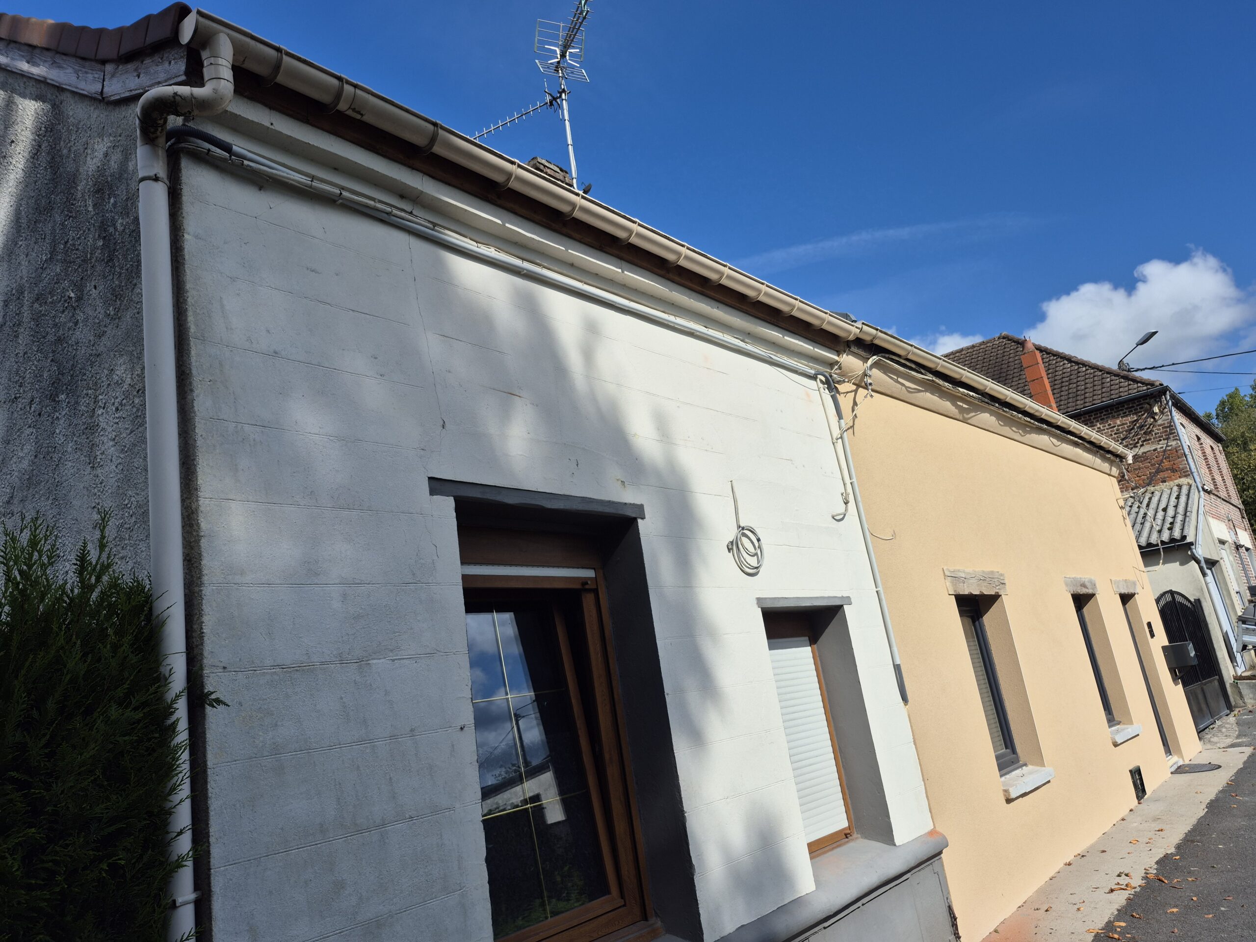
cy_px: 471
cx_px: 628
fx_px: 835
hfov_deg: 73.9
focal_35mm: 23
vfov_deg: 58.9
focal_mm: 5.4
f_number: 1.8
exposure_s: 1/2712
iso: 25
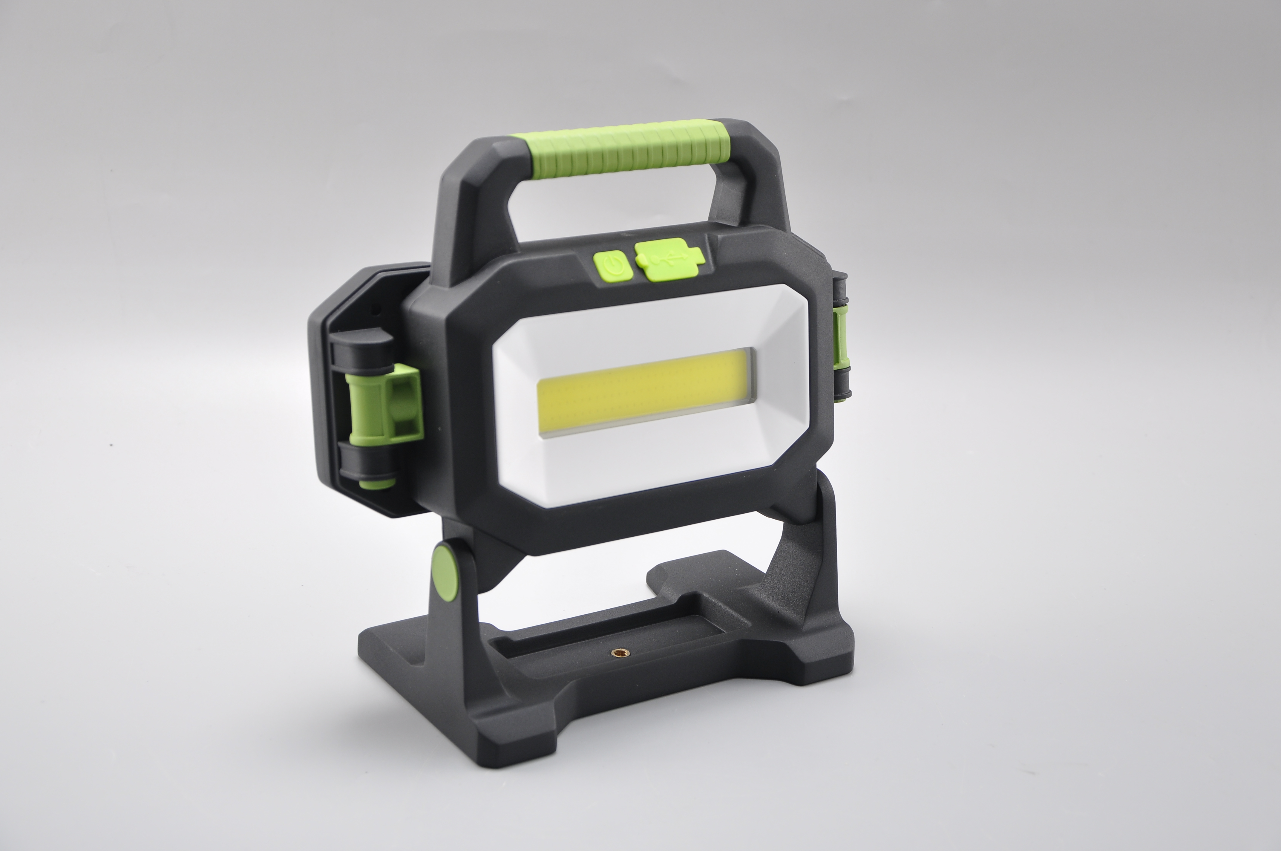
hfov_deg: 35.1
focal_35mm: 57
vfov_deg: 23.7
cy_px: 426
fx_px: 2026
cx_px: 640
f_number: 4.5
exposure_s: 1/125
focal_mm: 38
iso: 200
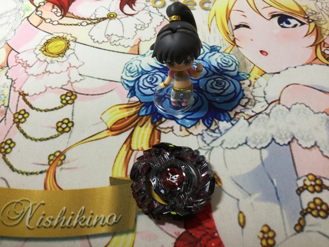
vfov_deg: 45.4
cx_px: 164
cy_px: 124
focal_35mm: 31
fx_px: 295
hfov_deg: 58.4
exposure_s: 1/30
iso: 25
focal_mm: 3.3
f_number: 2.4
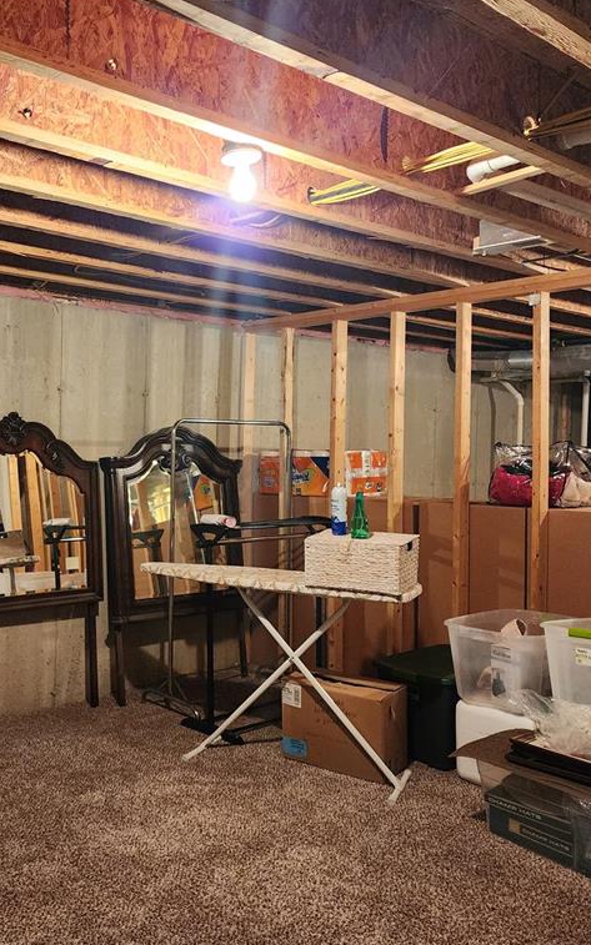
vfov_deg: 58.1
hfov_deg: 37.5
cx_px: 161
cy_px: 468
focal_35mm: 33
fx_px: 851
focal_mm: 6.4
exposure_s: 1/60
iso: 640
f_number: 1.8
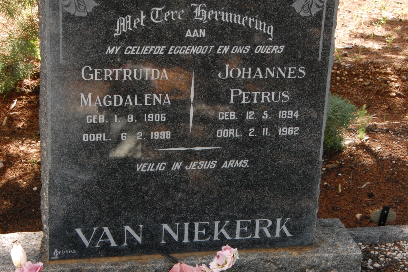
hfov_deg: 24.6
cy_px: 136
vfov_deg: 16.5
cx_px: 204
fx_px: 934
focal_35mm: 82
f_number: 18
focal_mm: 55
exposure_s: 1/30
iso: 720
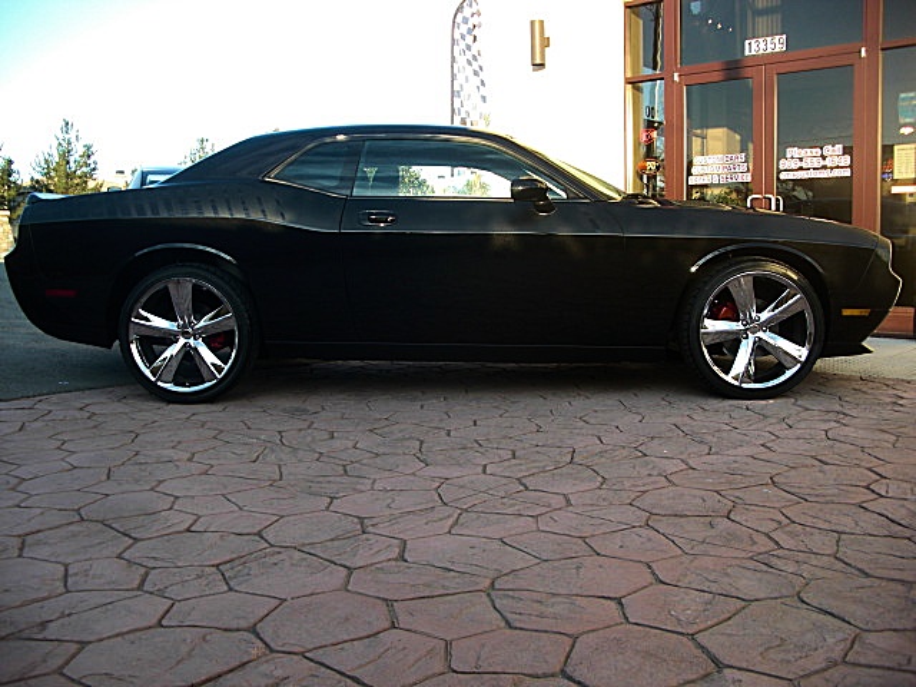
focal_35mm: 36
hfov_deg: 51.4
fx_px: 953
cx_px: 458
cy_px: 344
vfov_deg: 39.7
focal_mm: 6.3
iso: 50
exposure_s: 1/125
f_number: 2.8
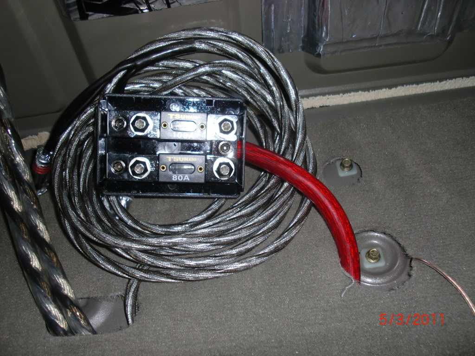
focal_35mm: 36
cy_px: 178
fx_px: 494
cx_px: 238
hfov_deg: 51.4
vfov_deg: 39.7
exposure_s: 1/60
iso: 125
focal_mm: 6.3
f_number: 2.8
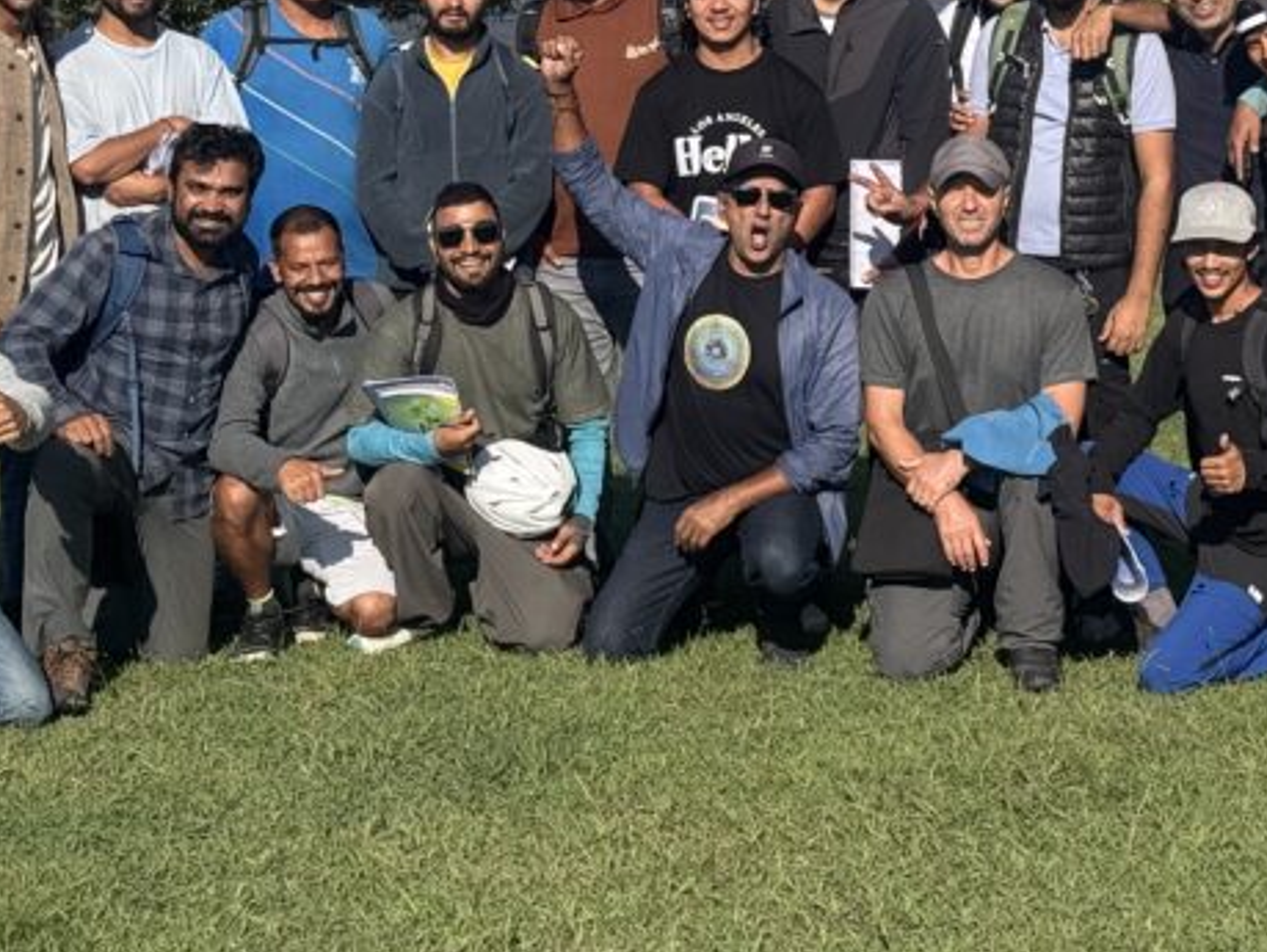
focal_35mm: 107
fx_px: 3919
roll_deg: -1.7
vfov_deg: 13.8
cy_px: 163
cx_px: 861
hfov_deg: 18.3
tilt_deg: -7.0
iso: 64
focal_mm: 6.76
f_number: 1.78
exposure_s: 1/4608
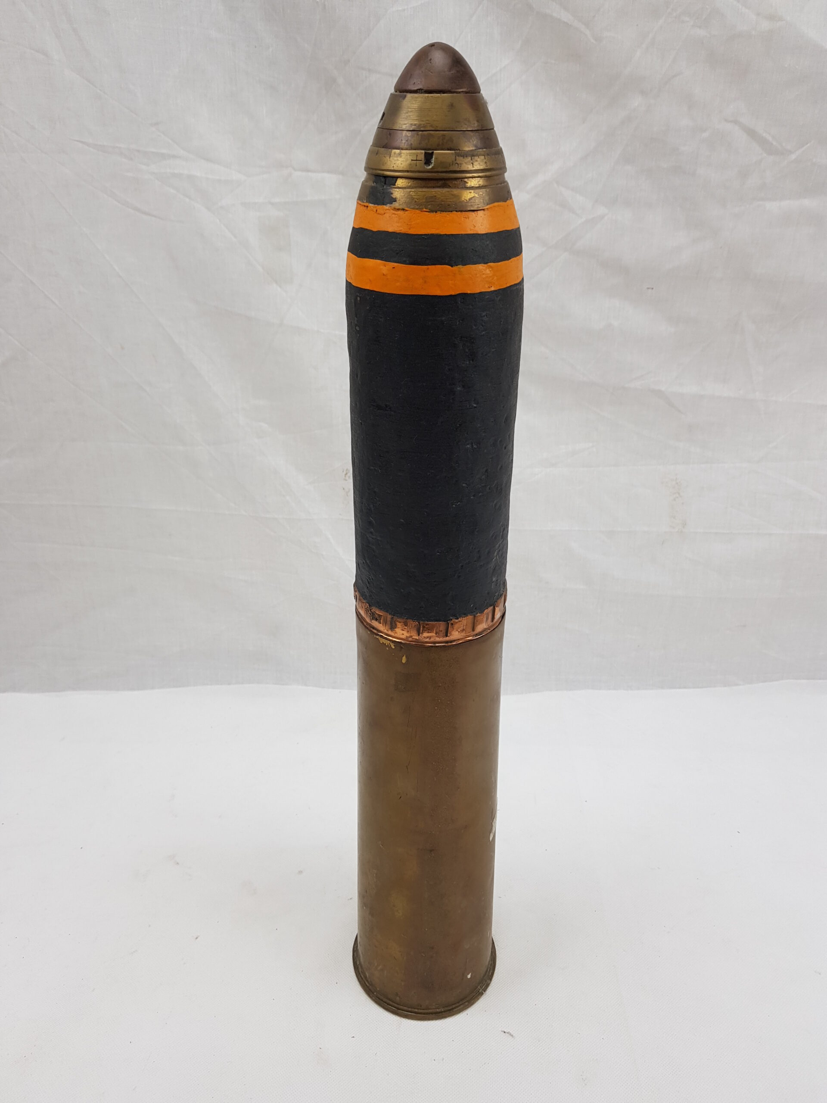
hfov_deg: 53.1
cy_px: 552
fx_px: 828
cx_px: 414
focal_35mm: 26
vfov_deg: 67.3
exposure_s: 1/100
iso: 50
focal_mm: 4.3
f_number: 1.7
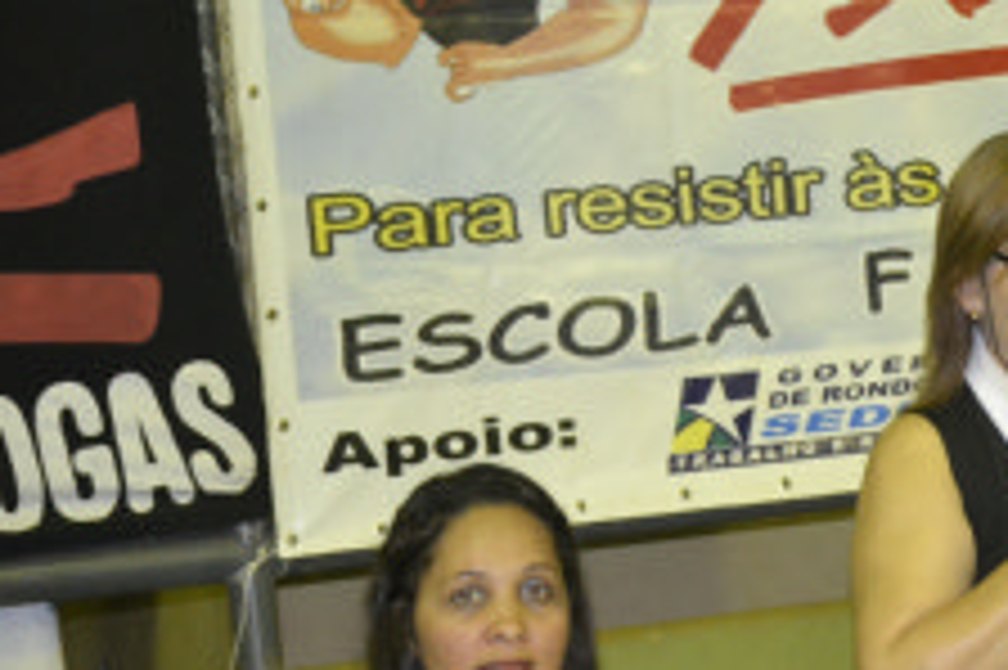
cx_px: 1035
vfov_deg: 8.5
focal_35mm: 161
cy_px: 456
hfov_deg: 12.6
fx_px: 4505
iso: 3200
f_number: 4.8
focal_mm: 48
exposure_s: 1/60
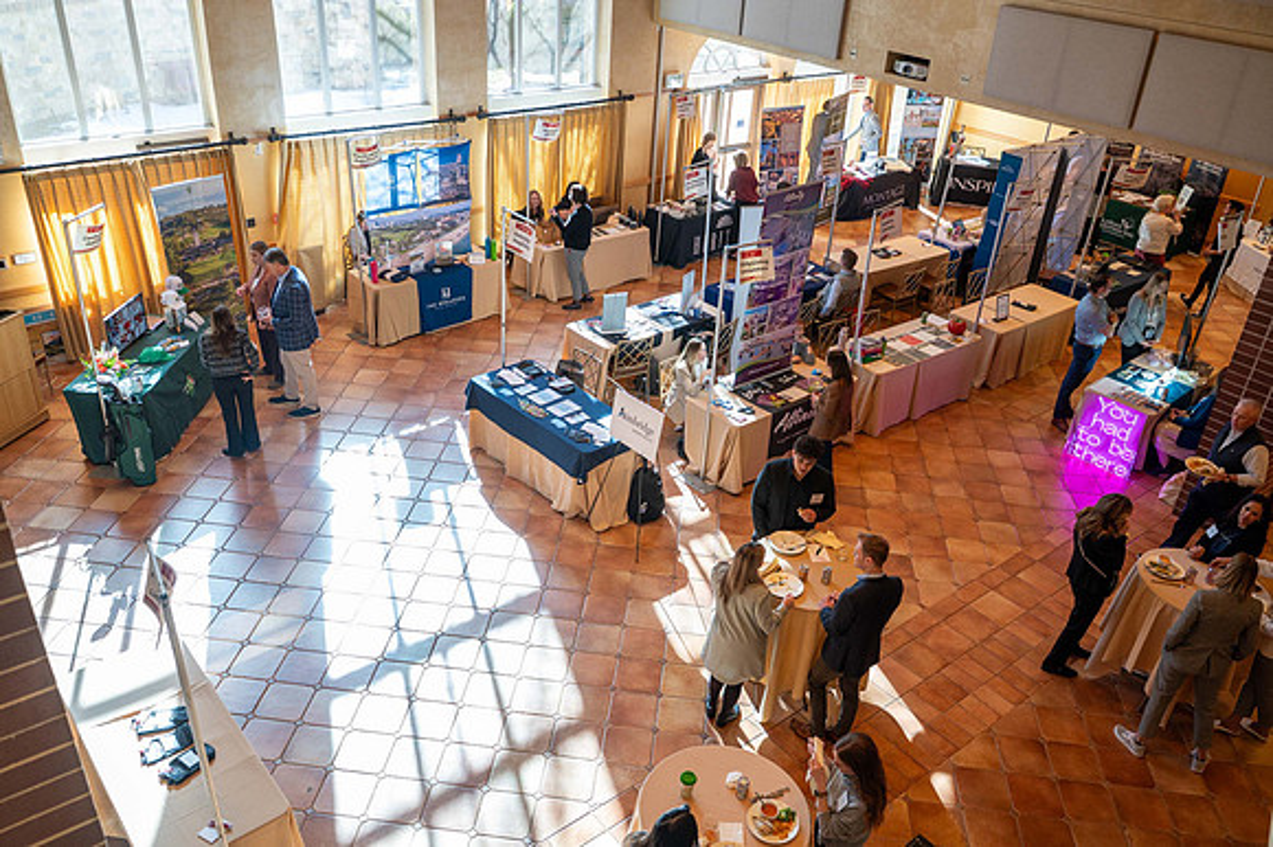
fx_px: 990
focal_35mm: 28
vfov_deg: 46.4
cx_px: 636
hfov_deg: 65.5
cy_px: 424
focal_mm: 28
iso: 800
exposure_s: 1/160
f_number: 3.5
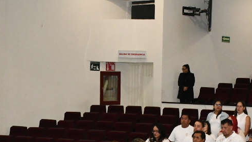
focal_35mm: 93
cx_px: 190
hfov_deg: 22.7
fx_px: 621
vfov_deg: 12.9
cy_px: 129
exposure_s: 1/40
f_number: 10
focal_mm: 18
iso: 3200
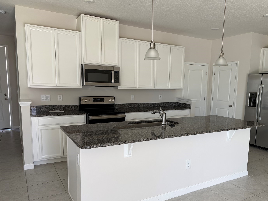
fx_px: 217
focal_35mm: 28
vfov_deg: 49.6
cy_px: 114
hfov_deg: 63.1
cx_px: 156
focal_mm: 6.76
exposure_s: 1/121
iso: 100
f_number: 1.78
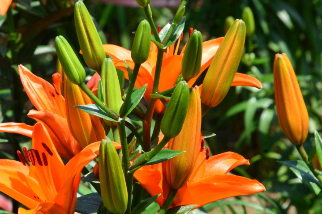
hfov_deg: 5.0
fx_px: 3724
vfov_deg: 3.3
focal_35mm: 417
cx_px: 142
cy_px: 122
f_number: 20
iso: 1000
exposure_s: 1/250
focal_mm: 195
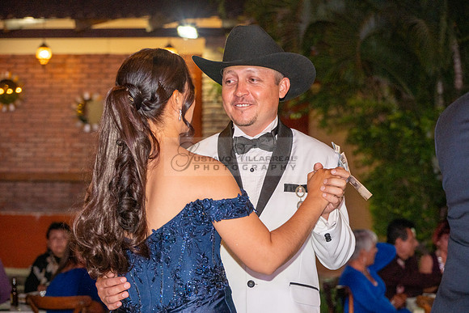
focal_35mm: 105
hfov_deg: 19.5
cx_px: 234
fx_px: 1368
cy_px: 156
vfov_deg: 13.0
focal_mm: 105
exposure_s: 1/160
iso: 2000
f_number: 6.7
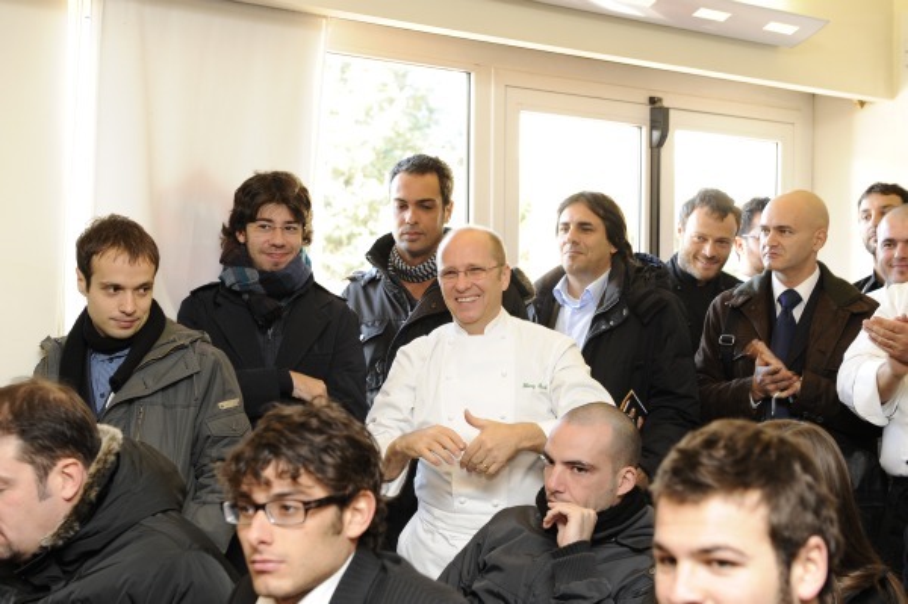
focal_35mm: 70
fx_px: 1764
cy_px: 302
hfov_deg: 28.9
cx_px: 454
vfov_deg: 19.4
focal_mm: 70
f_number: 6.3
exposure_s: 1/80
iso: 1600
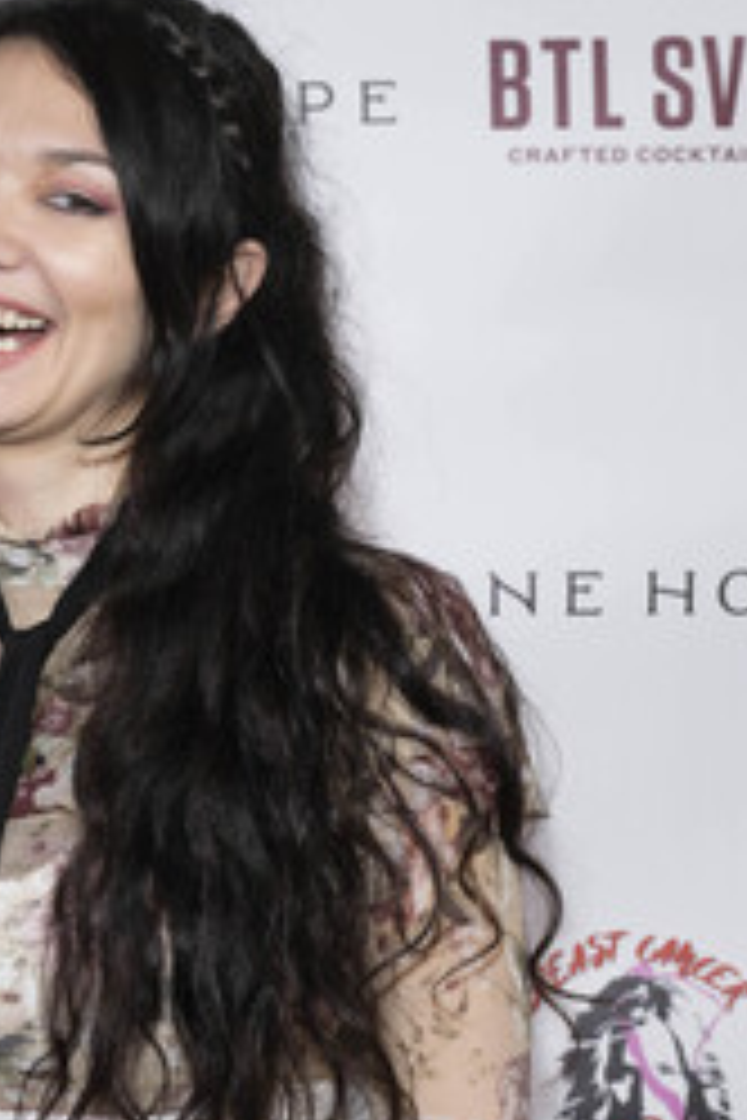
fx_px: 2645
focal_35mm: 85
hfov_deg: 15.3
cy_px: 603
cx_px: -245
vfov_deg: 23.9
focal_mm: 47
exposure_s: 1/200
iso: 800
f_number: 5.6
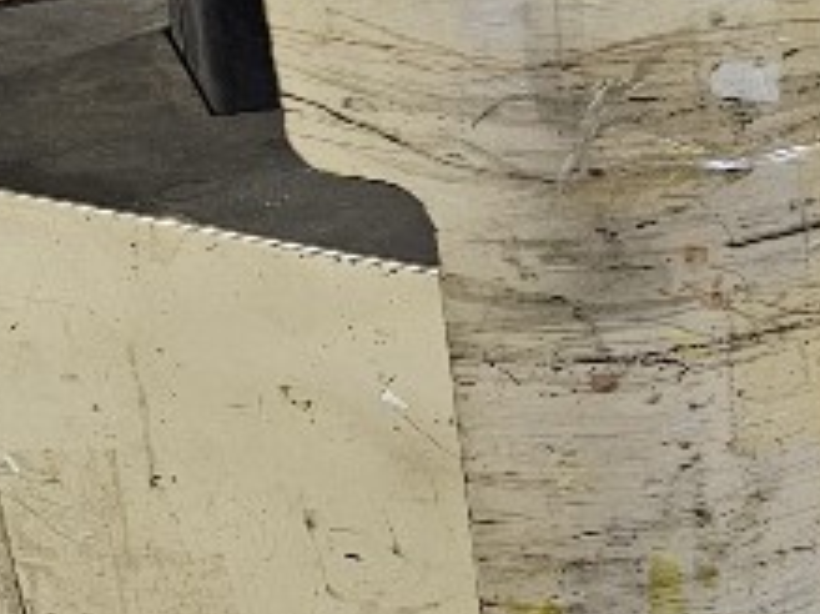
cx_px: 1273
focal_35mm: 105
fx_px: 2486
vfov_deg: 14.0
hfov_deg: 16.8
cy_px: 460
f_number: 1.7
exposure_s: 1/30
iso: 500
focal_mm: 6.3
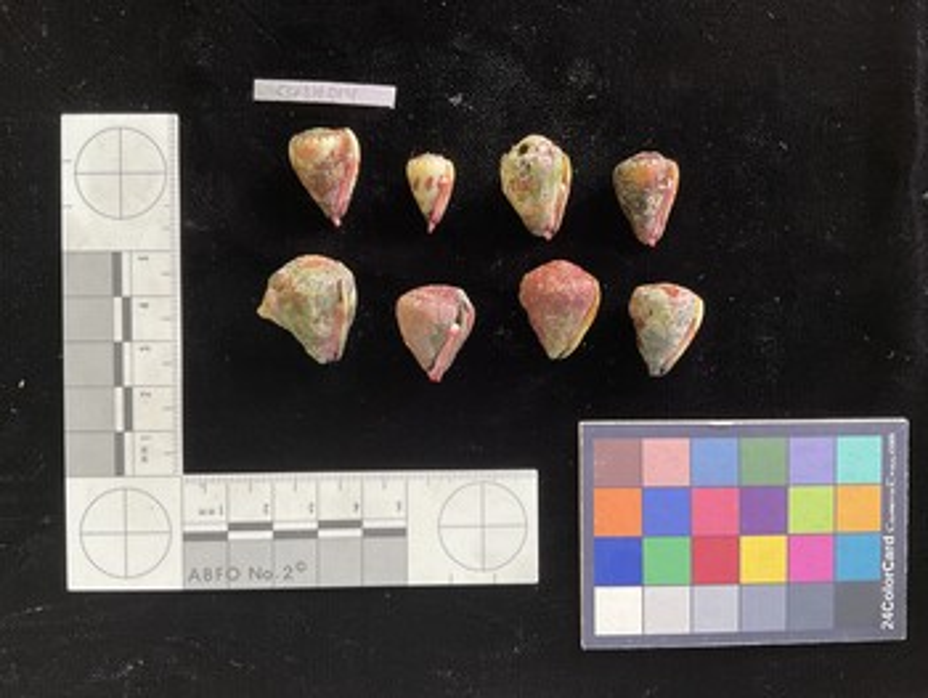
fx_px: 778
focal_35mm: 29
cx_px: 464
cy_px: 349
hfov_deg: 61.6
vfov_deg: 48.3
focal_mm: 3
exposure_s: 1/50
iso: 50
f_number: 1.8
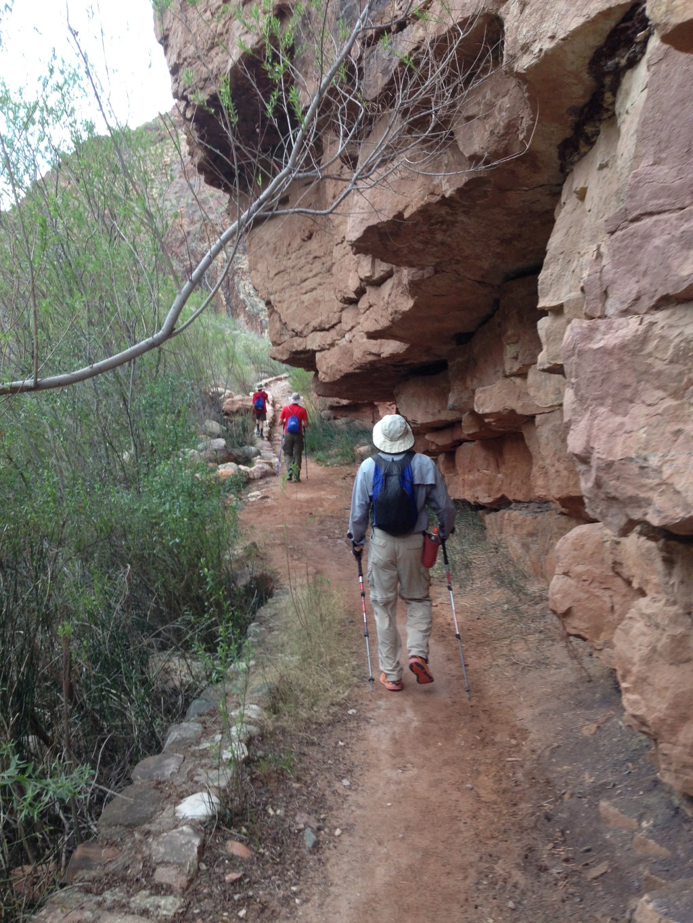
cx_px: 346
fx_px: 881
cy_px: 462
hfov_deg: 43.0
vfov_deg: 55.3
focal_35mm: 33
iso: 80
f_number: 2.4
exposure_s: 1/120
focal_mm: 4.12
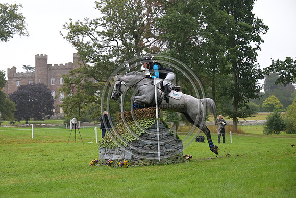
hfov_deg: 24.8
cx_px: 148
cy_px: 99
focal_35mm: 82
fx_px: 674
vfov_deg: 16.7
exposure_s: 1/1250
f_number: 4
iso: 1400
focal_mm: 82
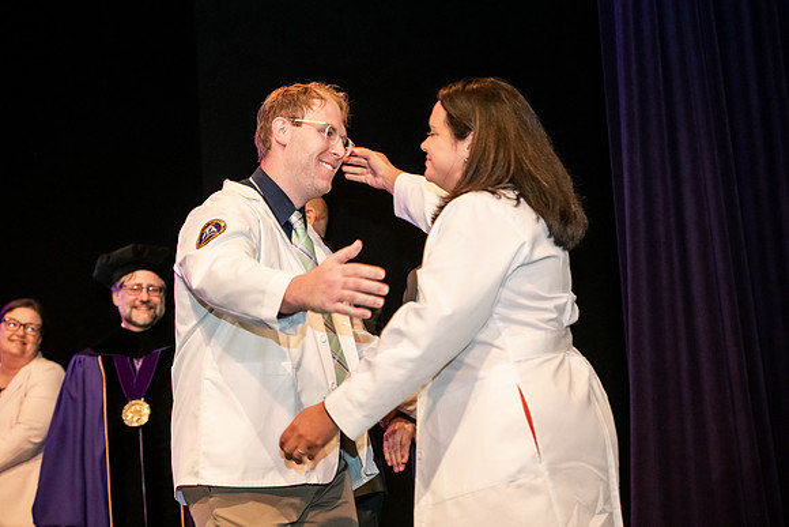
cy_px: 264
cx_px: 394
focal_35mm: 70
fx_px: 1534
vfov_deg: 19.5
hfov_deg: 28.8
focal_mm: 70
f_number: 3.5
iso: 3200
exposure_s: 1/200
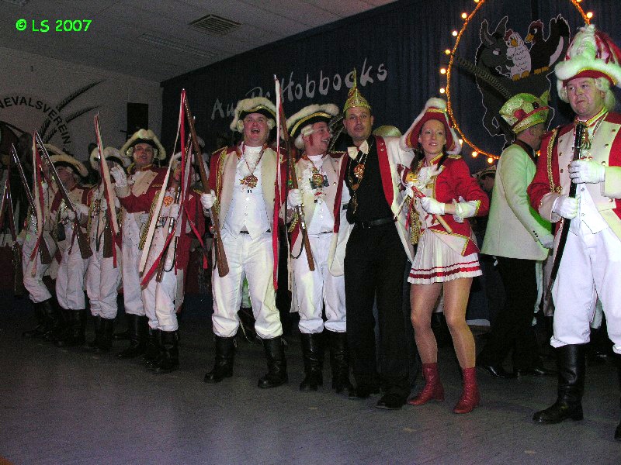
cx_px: 310
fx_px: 628
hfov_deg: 52.6
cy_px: 232
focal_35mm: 35
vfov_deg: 40.7
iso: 200
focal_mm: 8.9
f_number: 4
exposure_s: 1/60.1
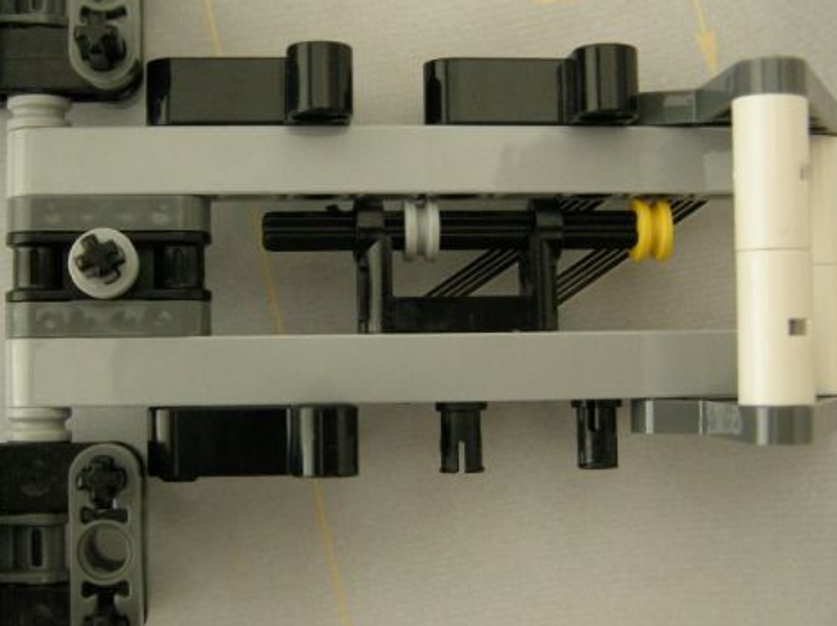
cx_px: 396
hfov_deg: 31.2
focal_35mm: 62
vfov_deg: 23.6
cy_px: 275
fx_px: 1498
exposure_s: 1/63
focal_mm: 7.5
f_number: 2.7
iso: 281
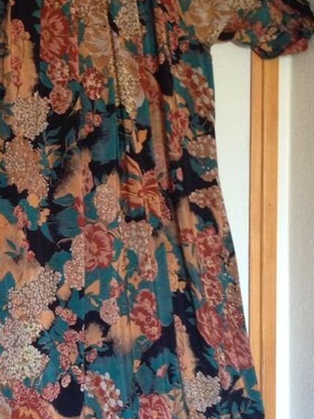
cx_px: -37
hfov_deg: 16.8
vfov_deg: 23.0
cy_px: 274
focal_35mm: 85
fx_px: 1030
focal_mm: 4.28
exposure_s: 1/15
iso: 160
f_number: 2.4
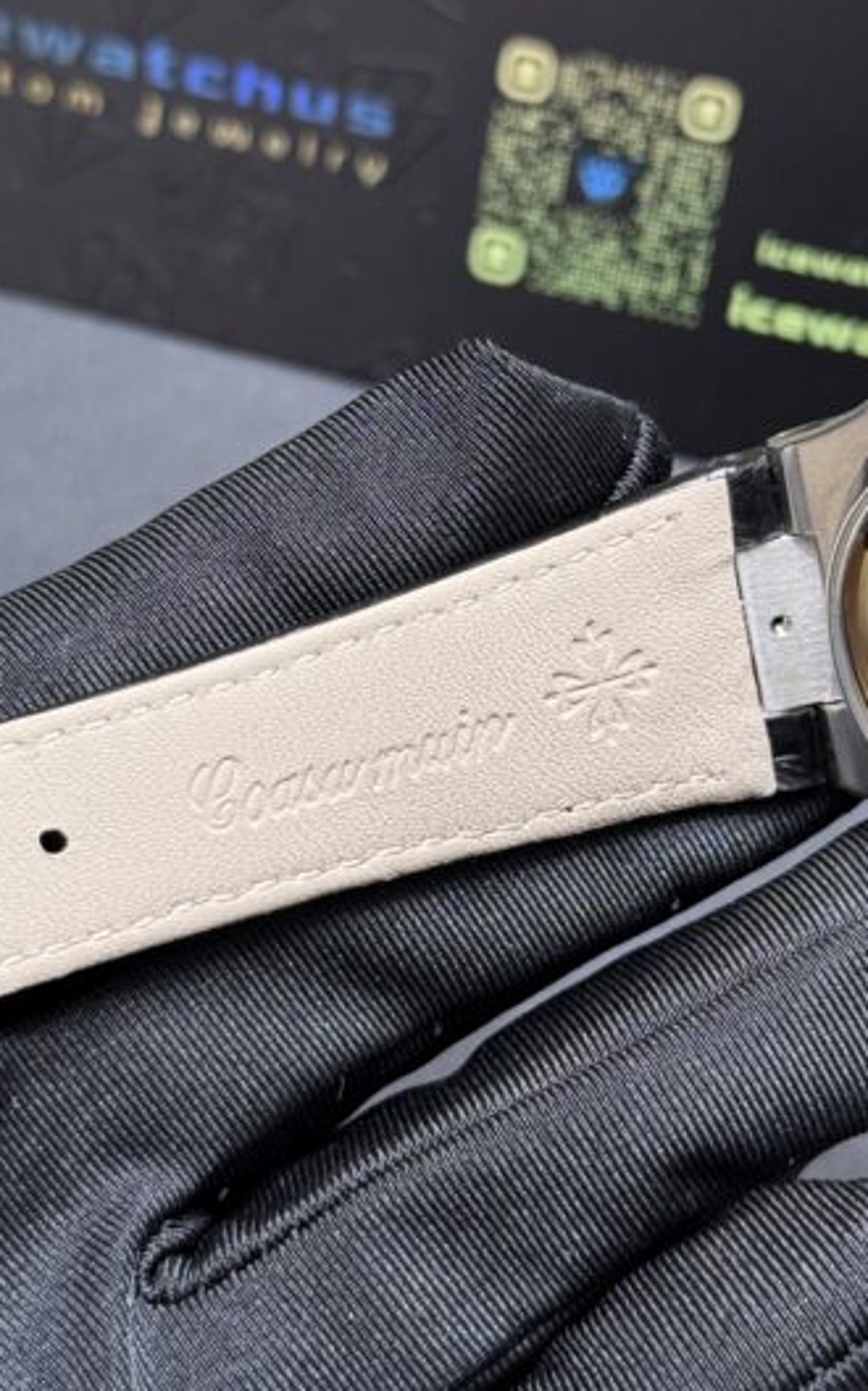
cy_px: 649
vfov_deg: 26.8
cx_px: 437
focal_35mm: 77
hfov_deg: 16.9
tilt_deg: -50.8
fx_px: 2918
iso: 100
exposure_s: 1/50
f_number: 1.78
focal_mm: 6.76
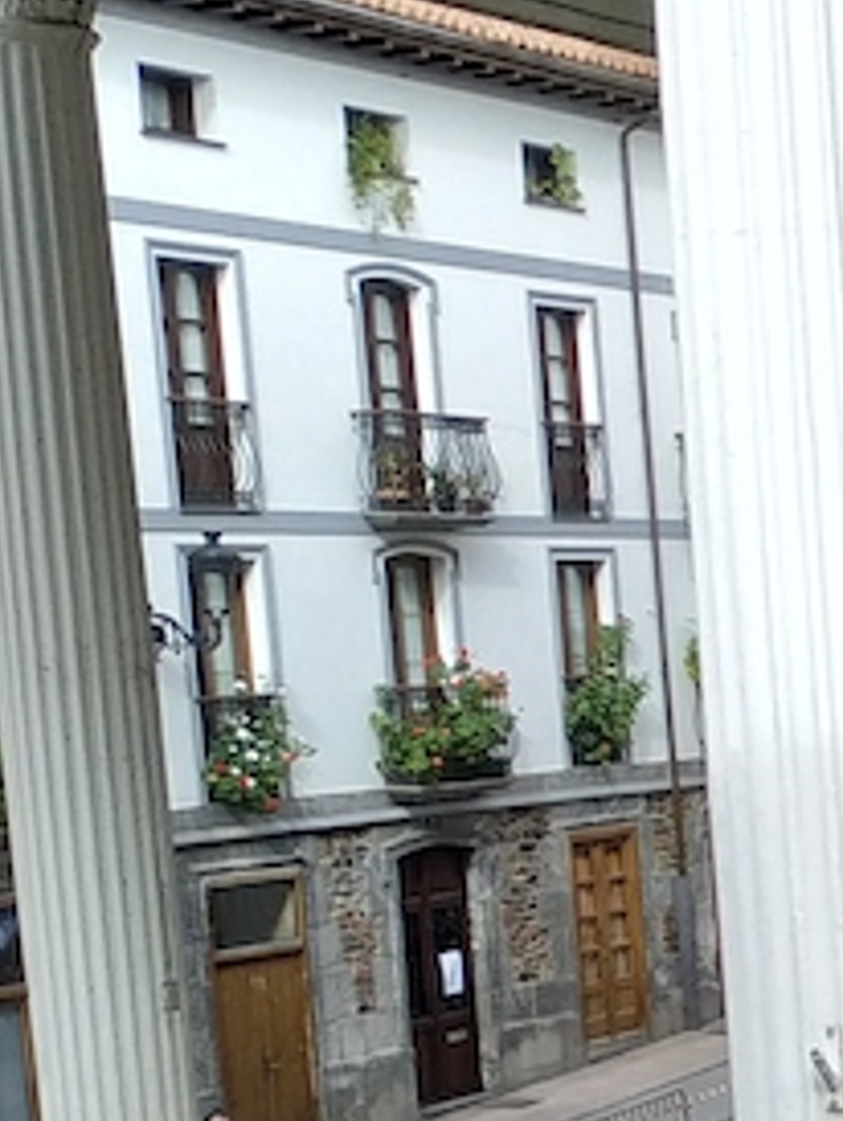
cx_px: 2157
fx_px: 3404
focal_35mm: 105
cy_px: 1080
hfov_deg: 11.3
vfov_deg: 18.3
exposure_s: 1/952
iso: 200
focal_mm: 3.94
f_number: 1.9
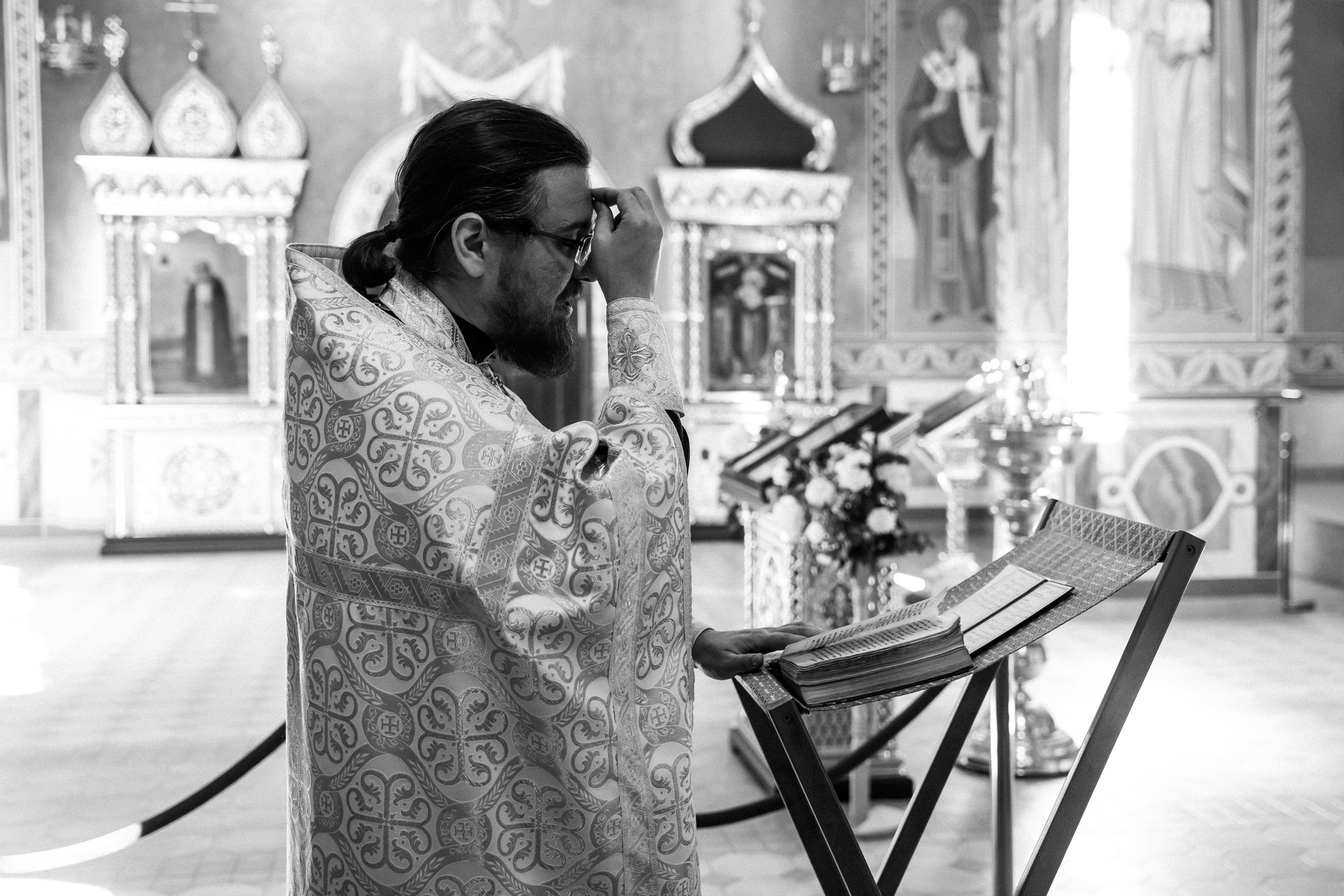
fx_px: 1792
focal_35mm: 48
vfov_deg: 28.1
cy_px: 410
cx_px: 769
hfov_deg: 41.0
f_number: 3.2
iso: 1250
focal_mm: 38.5
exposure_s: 1/125
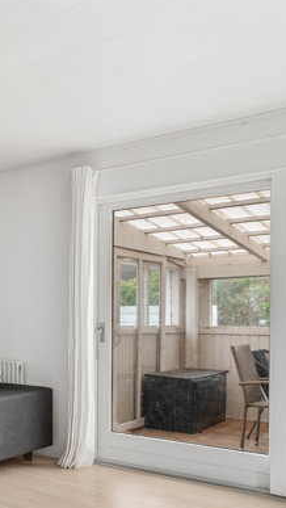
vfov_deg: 51.2
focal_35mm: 39
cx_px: -171
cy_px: 310
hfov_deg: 23.0
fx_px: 525
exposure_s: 1/2.5
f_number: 10
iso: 400
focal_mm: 12
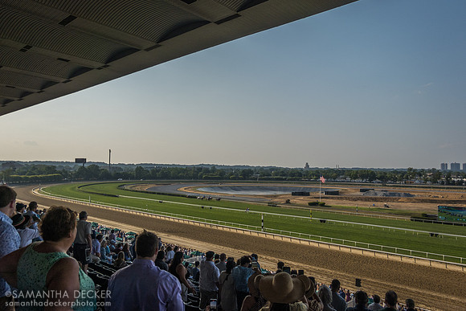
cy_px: 156
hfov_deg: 66.5
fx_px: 355
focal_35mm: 27
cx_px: 233
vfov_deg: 47.2
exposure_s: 1/2000
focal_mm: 9.54
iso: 100
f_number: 3.5
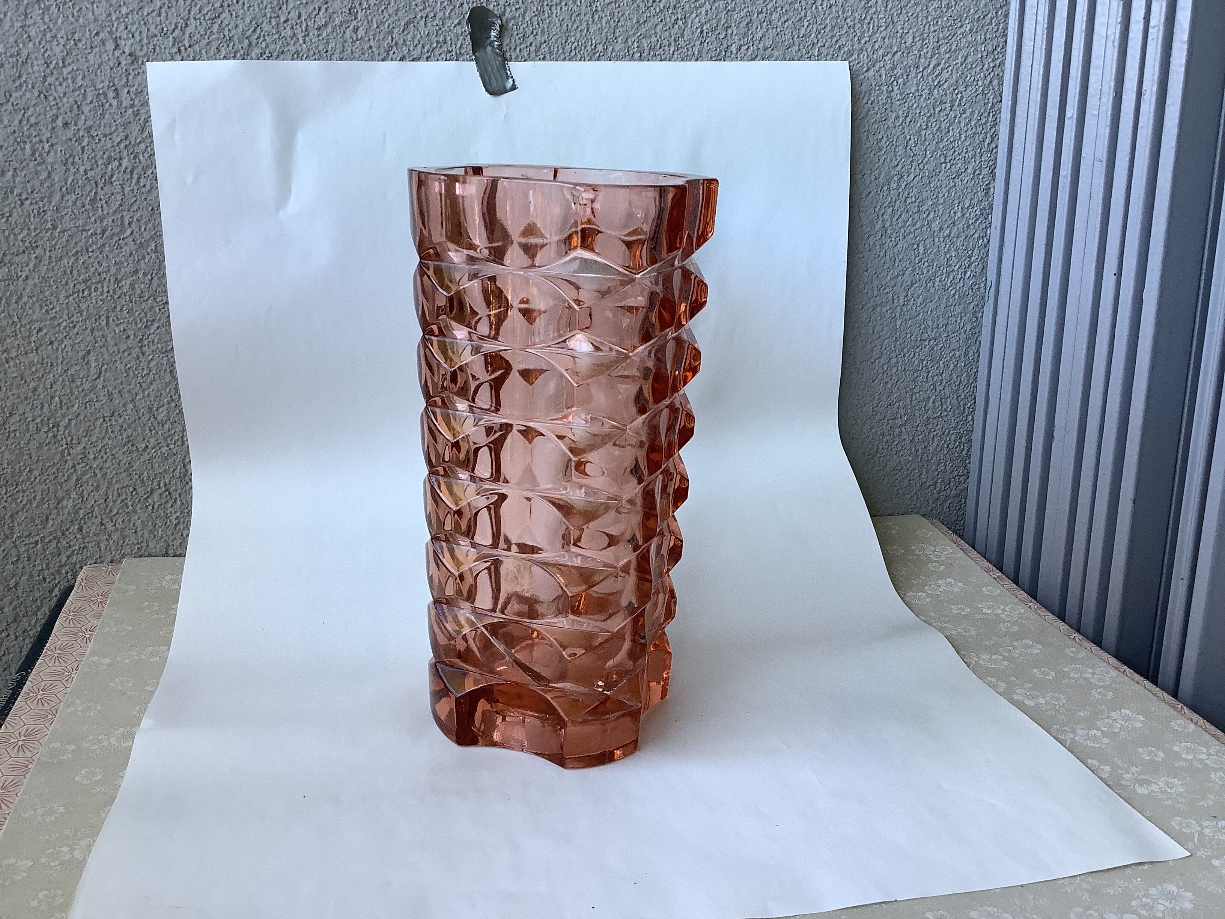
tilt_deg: -14.3
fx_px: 1097
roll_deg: -0.8
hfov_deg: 58.4
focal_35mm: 31
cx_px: 612
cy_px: 460
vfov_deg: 45.4
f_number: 2.4
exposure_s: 1/100
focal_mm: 3.3
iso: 50
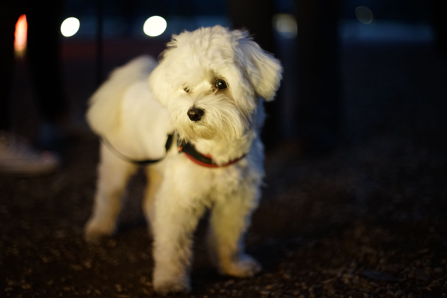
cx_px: 224
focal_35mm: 50
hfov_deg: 39.6
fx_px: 621
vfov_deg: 27.0
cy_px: 149
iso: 2000
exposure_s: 1/100
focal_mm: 50
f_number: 2
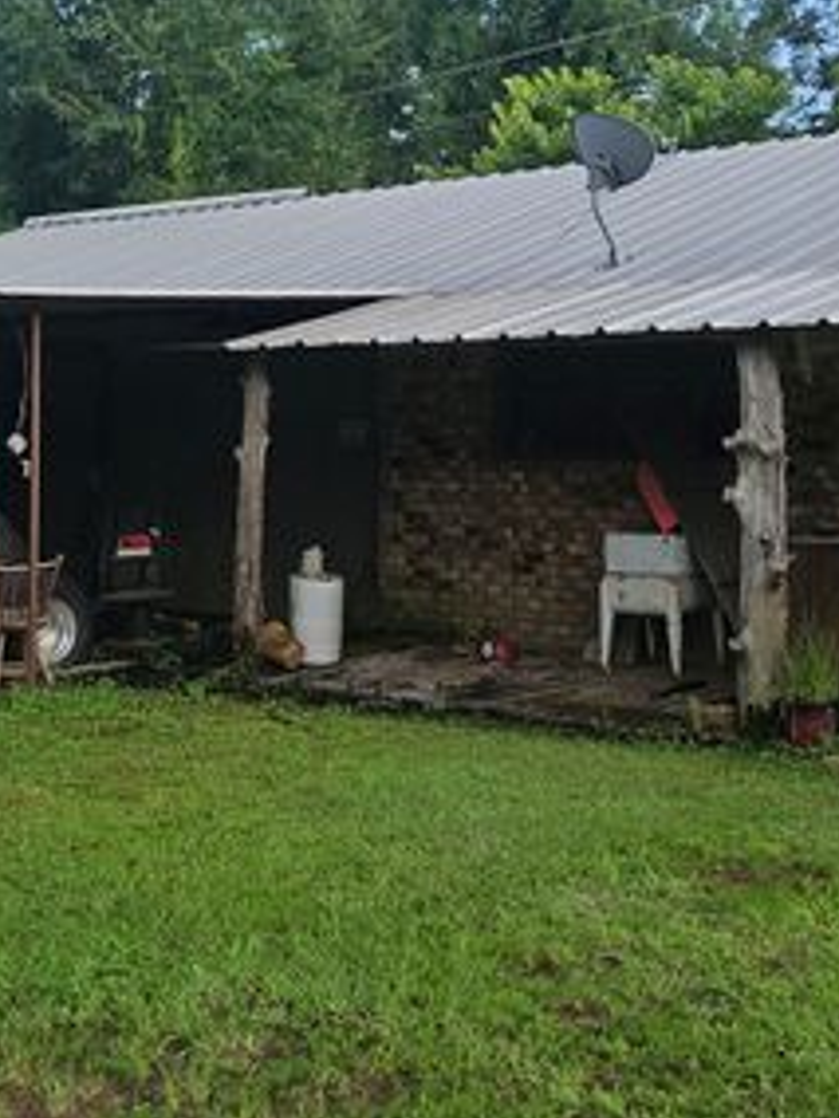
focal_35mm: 54
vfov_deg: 35.4
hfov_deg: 27.0
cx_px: 347
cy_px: 419
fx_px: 1745
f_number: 1.8
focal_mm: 5.4
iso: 25
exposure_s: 1/934
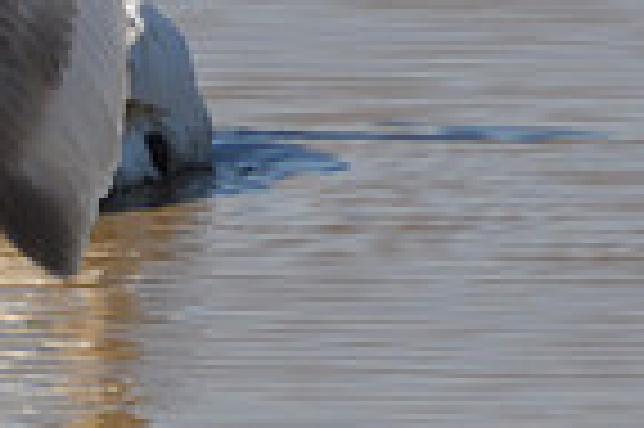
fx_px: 32520
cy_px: -54
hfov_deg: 1.1
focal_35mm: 1820
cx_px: -140
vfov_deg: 0.8
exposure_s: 1/2000
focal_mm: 300
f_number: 8
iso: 400
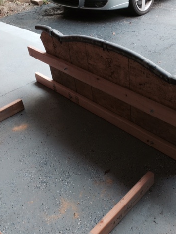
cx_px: 120
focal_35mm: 39
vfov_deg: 47.9
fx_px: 264
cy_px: 117
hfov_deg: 36.4
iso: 50
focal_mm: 4.15
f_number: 2.2
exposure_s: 1/120
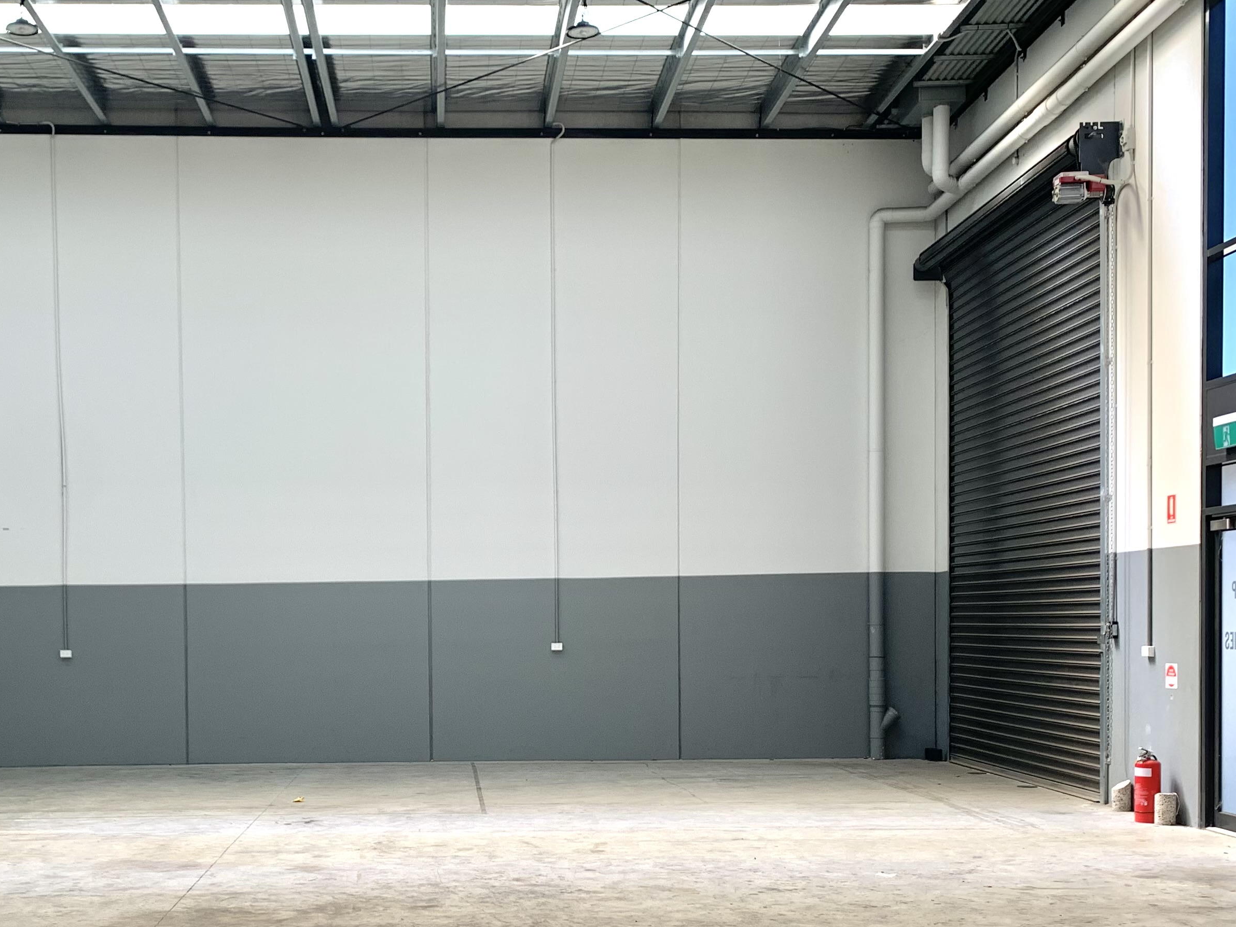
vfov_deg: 32.2
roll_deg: -0.7
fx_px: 1571
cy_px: 700
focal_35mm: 44
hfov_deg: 42.1
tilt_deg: -1.5
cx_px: 368
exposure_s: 1/315
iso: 25
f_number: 1.8
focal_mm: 4.25
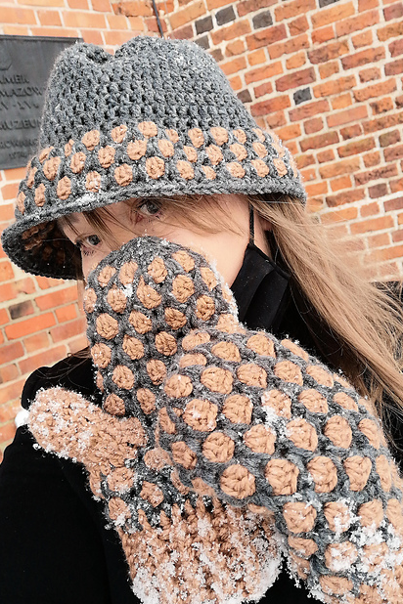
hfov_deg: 46.4
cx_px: 210
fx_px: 470
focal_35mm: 28
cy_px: 298
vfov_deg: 65.5
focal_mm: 3.81
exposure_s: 1/200
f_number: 2
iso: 50
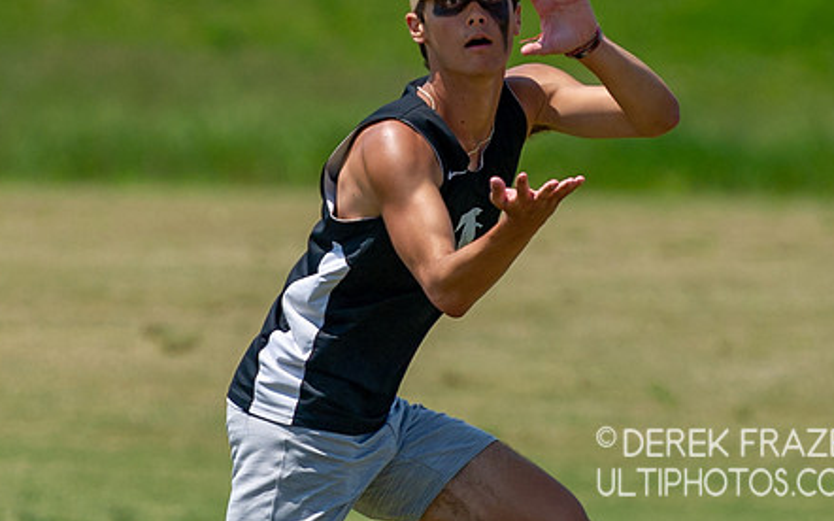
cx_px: 252
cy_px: 162
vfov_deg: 1.4
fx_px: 21246
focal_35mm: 935
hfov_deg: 2.2
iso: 320
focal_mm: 270
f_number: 4
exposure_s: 1/3200
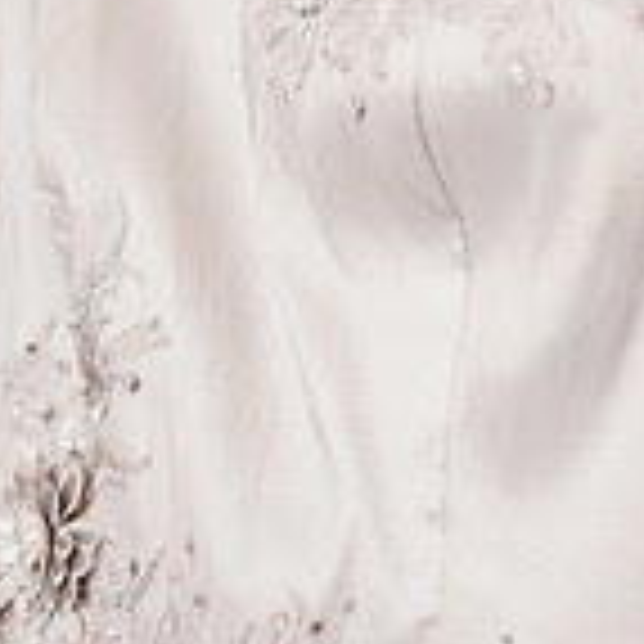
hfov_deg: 26.7
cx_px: 437
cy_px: 185
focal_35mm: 64
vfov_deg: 26.6
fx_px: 1347
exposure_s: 1/320
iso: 250
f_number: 1.8
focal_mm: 24
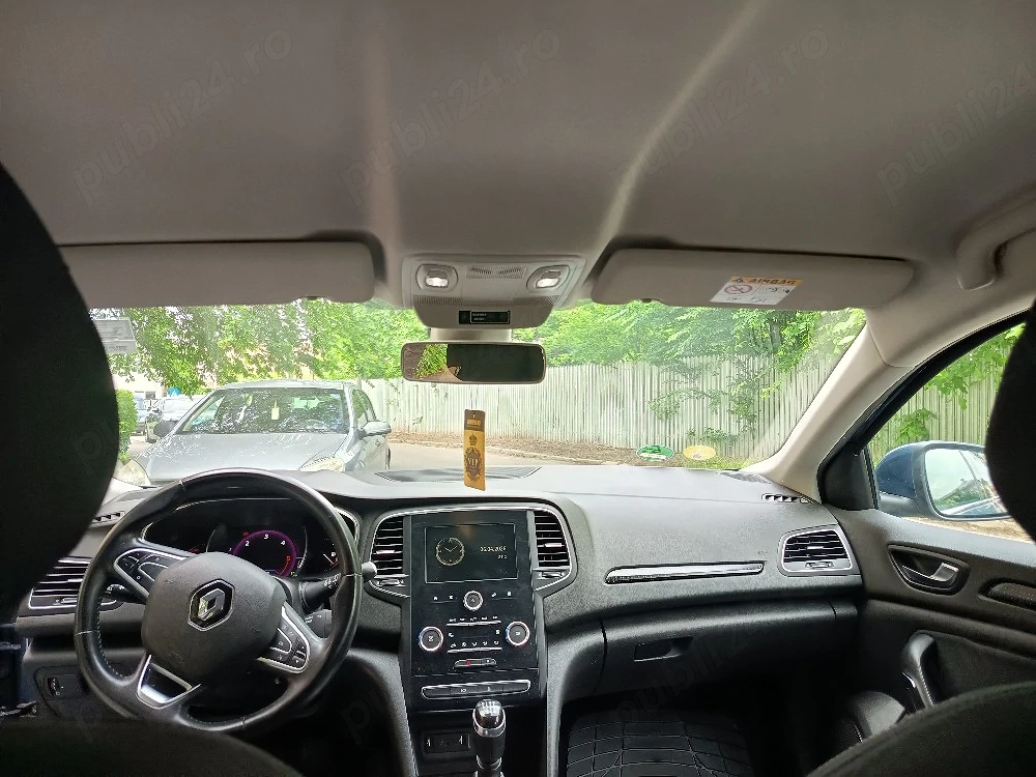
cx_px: 518
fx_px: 718
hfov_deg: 71.6
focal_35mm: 24
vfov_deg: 56.8
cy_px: 388
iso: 261
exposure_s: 1/101
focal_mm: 5.24
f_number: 1.7
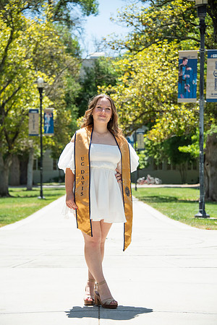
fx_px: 886
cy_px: 162
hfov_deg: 14.0
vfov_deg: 20.8
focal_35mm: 98
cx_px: 108
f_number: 5.6
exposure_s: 1/2000
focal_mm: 98
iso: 500
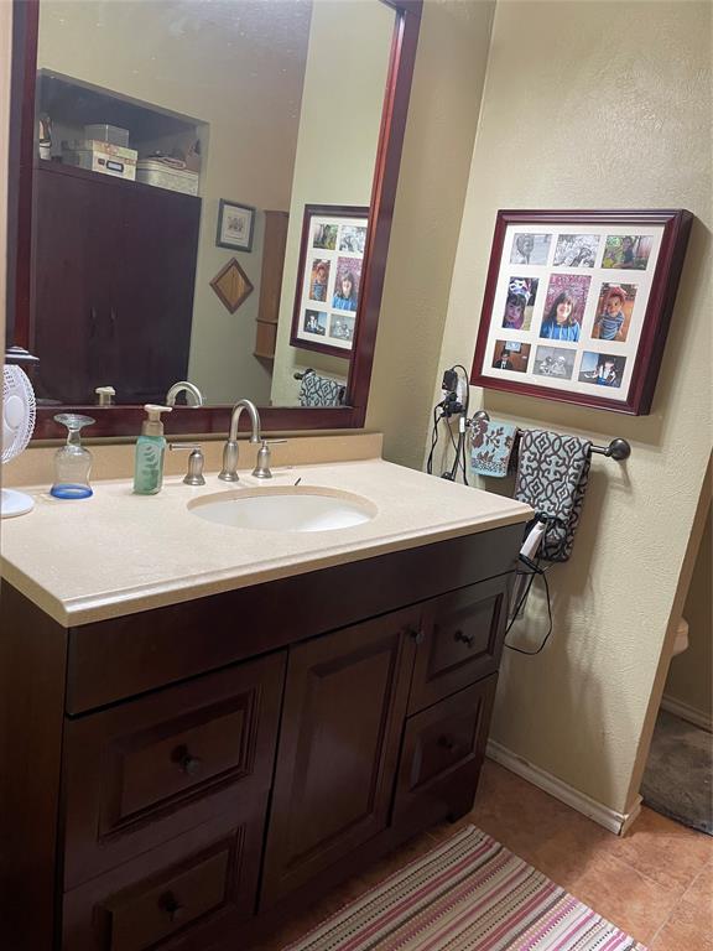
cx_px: 356
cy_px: 476
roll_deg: -6.9
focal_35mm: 26
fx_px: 714
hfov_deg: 53.1
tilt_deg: -12.3
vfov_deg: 67.3
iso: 160
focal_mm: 4.2
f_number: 1.6
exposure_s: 1/60
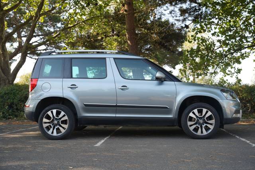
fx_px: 293
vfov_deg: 32.3
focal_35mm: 41
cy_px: 85
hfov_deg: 47.0
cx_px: 128
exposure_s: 1/160
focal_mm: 41.4
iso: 200
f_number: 4
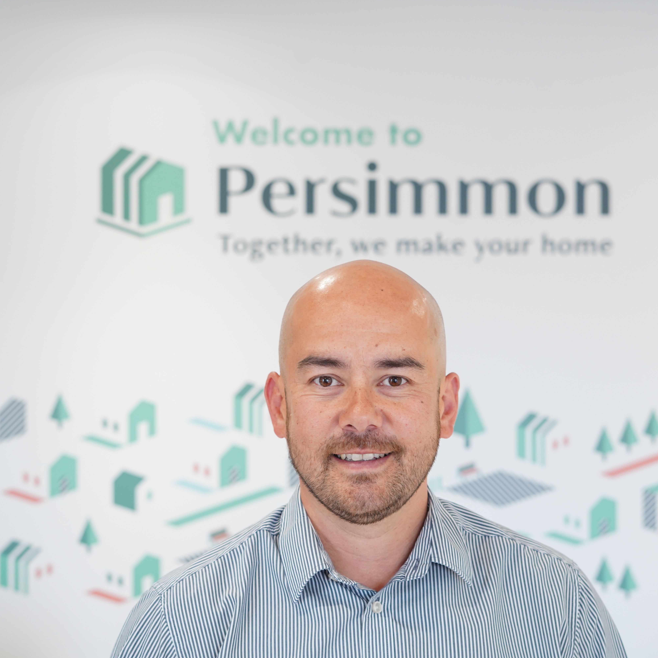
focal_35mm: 64
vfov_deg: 26.9
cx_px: 376
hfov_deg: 26.9
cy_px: 328
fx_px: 1376
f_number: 4
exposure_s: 1/50
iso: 1250
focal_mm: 50
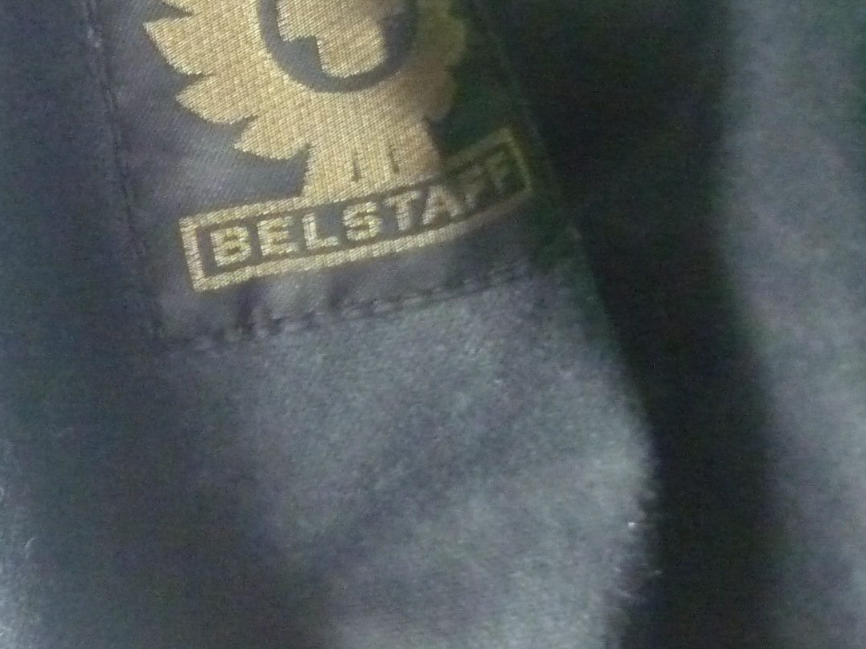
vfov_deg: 18.7
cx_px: 257
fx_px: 1951
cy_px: 122
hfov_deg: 24.8
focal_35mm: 78
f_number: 2.8
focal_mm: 5.5
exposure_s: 1/15
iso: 800
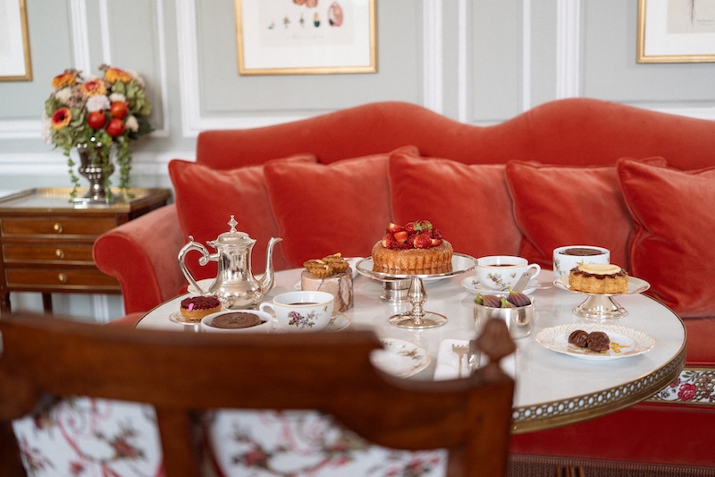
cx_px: 358
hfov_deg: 42.8
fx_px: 913
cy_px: 238
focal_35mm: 46
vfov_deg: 29.2
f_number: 2.8
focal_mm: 46
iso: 100
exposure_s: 1/60
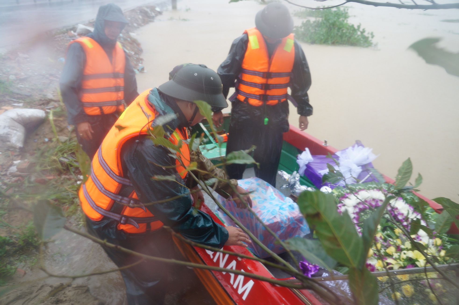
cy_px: 152
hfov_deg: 67.4
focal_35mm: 27
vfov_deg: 47.8
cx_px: 230
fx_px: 344
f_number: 4
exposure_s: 1/60
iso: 200
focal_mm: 18
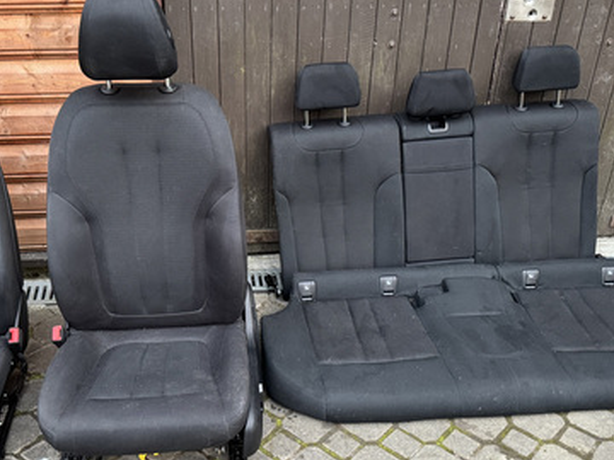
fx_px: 709
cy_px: 273
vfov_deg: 35.8
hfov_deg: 46.7
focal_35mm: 40
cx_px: 266
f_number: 1.78
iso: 400
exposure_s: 1/60
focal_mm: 6.76
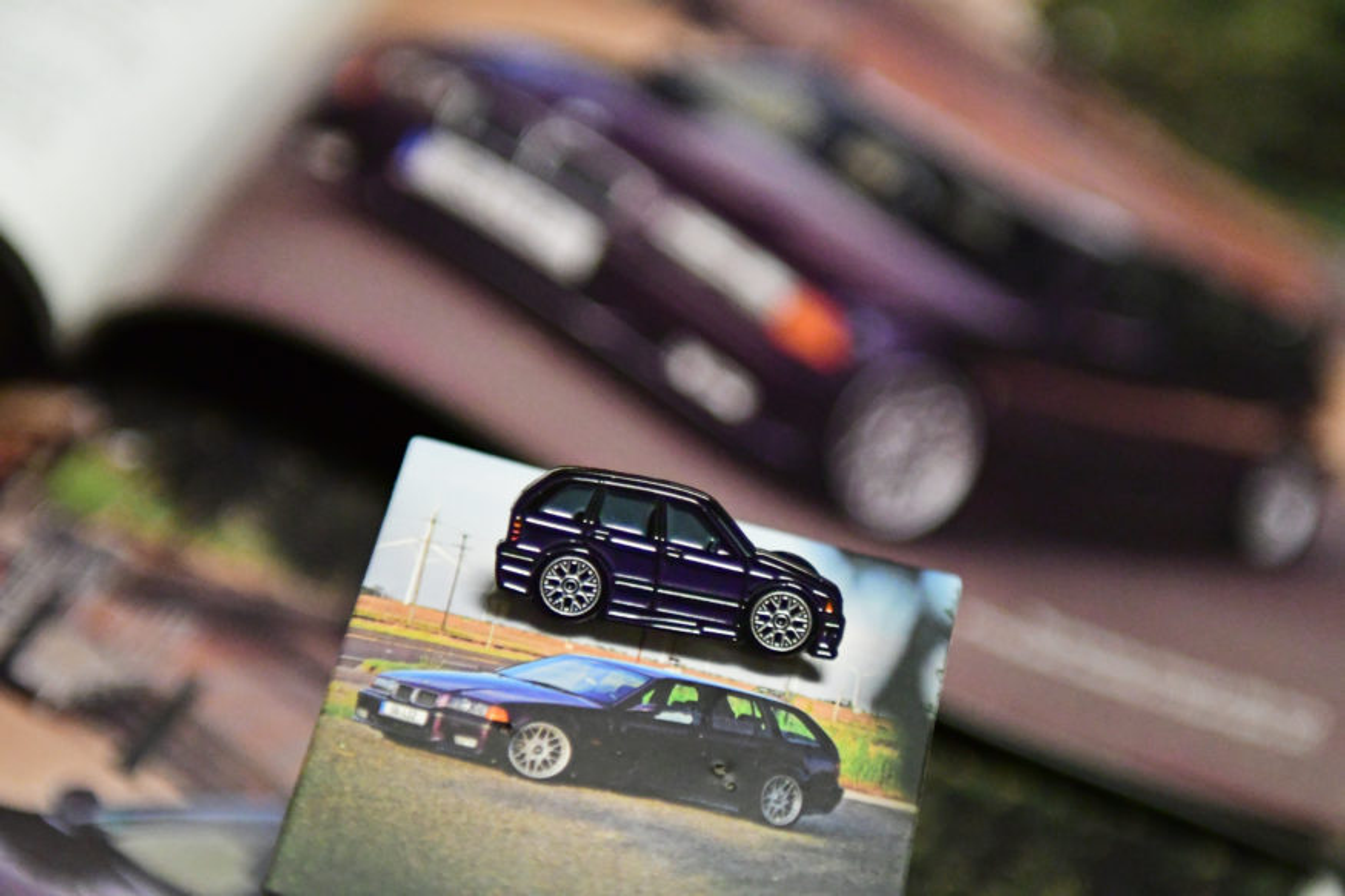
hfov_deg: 19.5
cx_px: 672
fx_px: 3922
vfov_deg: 13.0
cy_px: 448
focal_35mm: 105
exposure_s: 1/160
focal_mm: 70
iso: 8000
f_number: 2.8
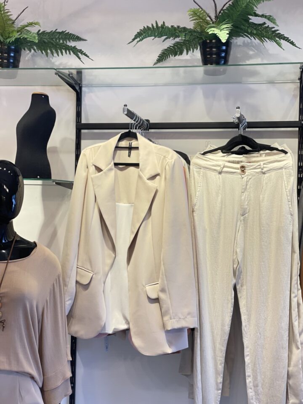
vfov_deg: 36.8
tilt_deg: +0.5
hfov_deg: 28.0
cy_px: 202
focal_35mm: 52
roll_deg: -0.9
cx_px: 152
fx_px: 607
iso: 125
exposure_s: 1/120
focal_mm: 6
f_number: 2
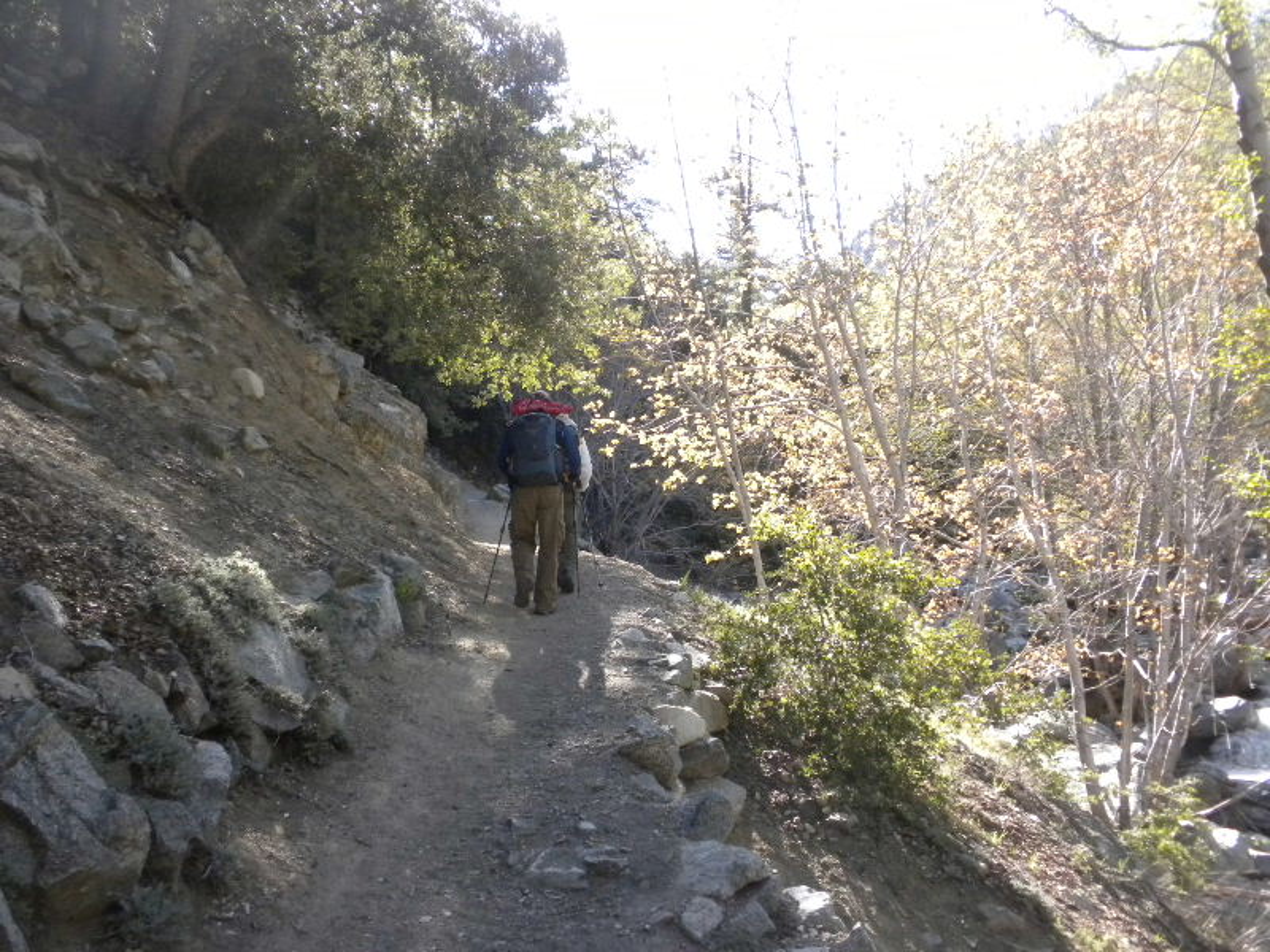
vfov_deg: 38.7
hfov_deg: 50.1
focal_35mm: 37
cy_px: 476
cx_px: 635
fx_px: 1357
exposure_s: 1/528
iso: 400
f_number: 3.5
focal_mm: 6.6
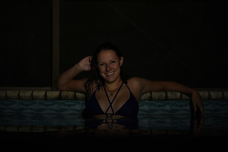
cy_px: 76
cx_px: 114
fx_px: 823
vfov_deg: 10.6
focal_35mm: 130
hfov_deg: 15.8
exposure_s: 1/80
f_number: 2.8
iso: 400
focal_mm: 130
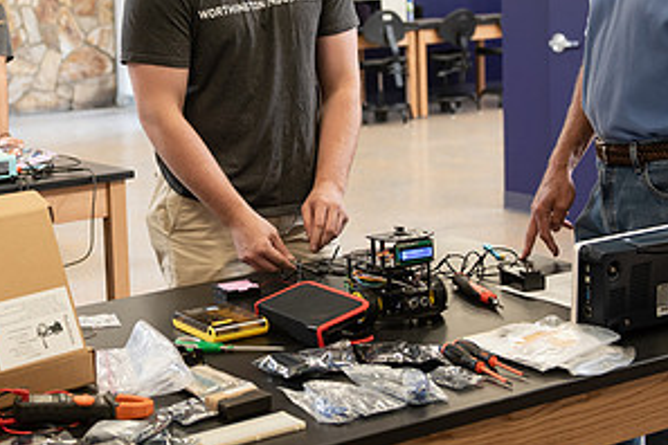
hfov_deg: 25.8
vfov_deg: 17.4
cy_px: 105
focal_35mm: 78
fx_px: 1447
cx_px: 189
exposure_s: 1/200
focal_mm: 40
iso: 800
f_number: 3.5
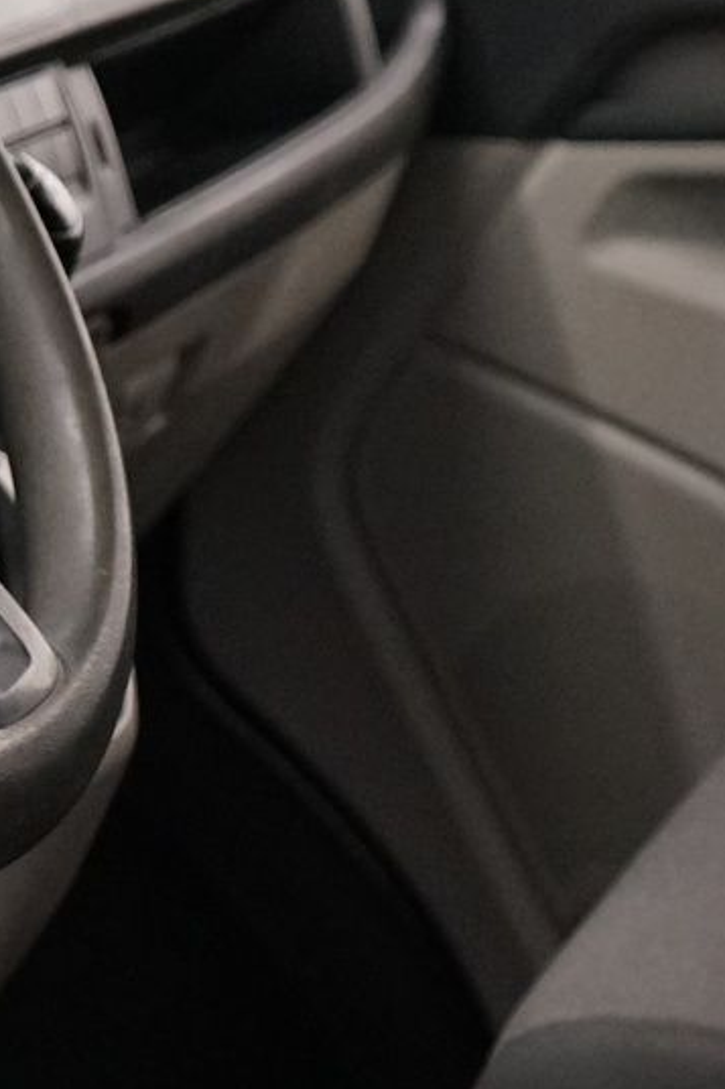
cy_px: 659
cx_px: -102
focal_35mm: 140
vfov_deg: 14.6
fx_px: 4232
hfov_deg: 9.7
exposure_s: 1/160
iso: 3200
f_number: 3.5
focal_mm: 30
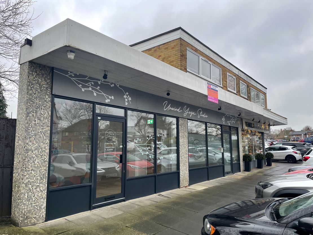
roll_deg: +0.6
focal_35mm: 26
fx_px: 235
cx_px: 156
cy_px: 118
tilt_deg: +8.4
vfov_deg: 53.1
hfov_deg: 67.3
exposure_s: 1/121
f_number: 1.6
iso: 50
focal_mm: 4.2
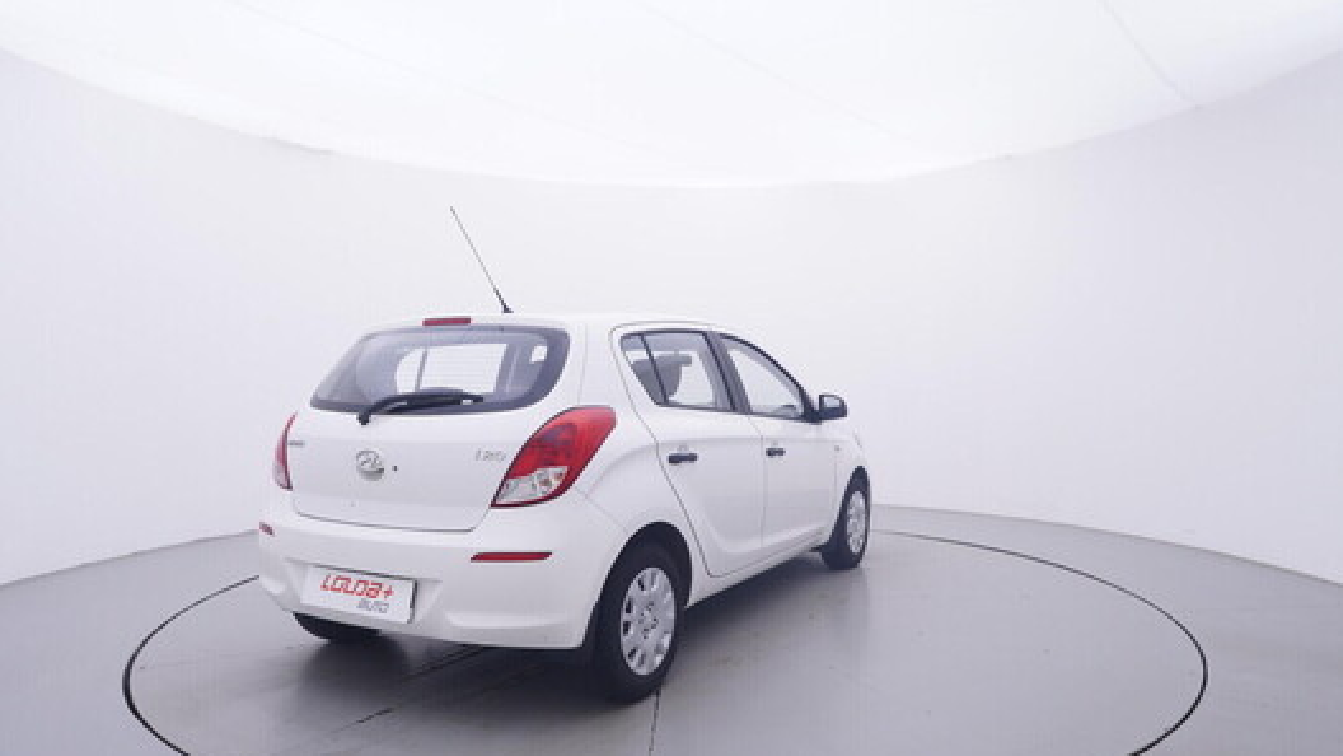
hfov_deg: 75.0
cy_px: 424
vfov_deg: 46.6
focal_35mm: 25
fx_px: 874
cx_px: 693
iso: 200
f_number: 5
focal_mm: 15
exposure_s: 1/80
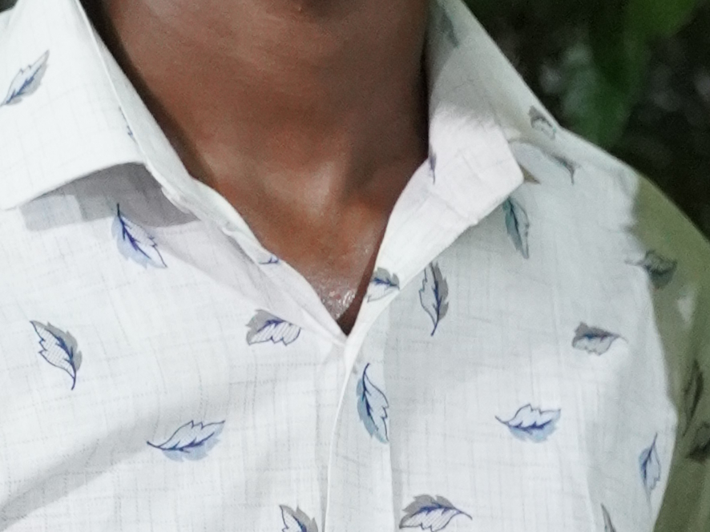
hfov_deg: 7.4
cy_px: 1566
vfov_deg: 5.3
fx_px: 5475
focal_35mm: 267
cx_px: 744
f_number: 2.8
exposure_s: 1/125
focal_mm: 41
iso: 6400
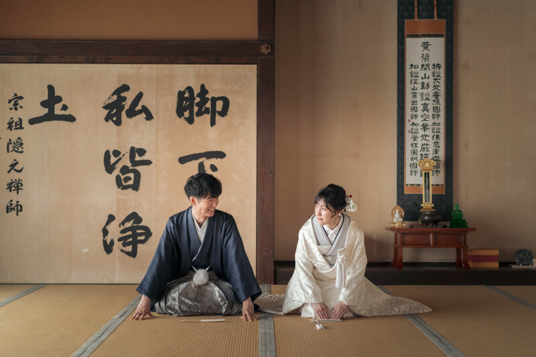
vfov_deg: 24.6
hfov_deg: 36.3
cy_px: 178
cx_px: 268
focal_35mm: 55
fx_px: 819
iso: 1600
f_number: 2.5
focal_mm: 55
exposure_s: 1/80
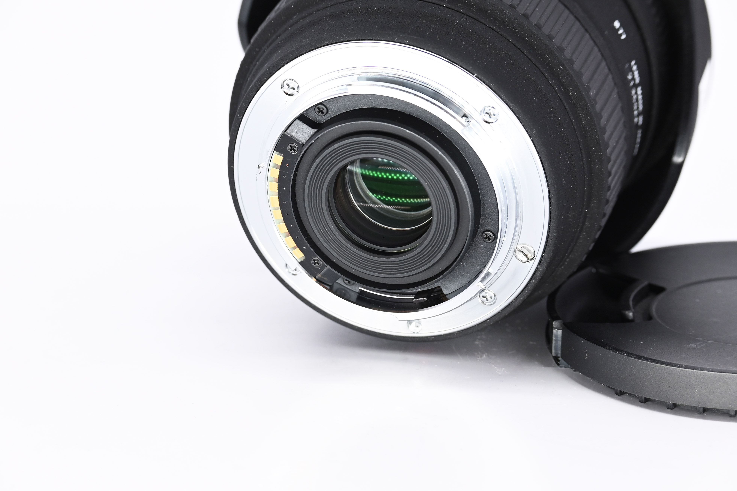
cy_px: 246
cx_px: 368
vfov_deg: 9.7
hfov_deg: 14.6
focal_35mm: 141
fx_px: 2886
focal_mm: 94
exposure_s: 1/125
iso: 500
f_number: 9
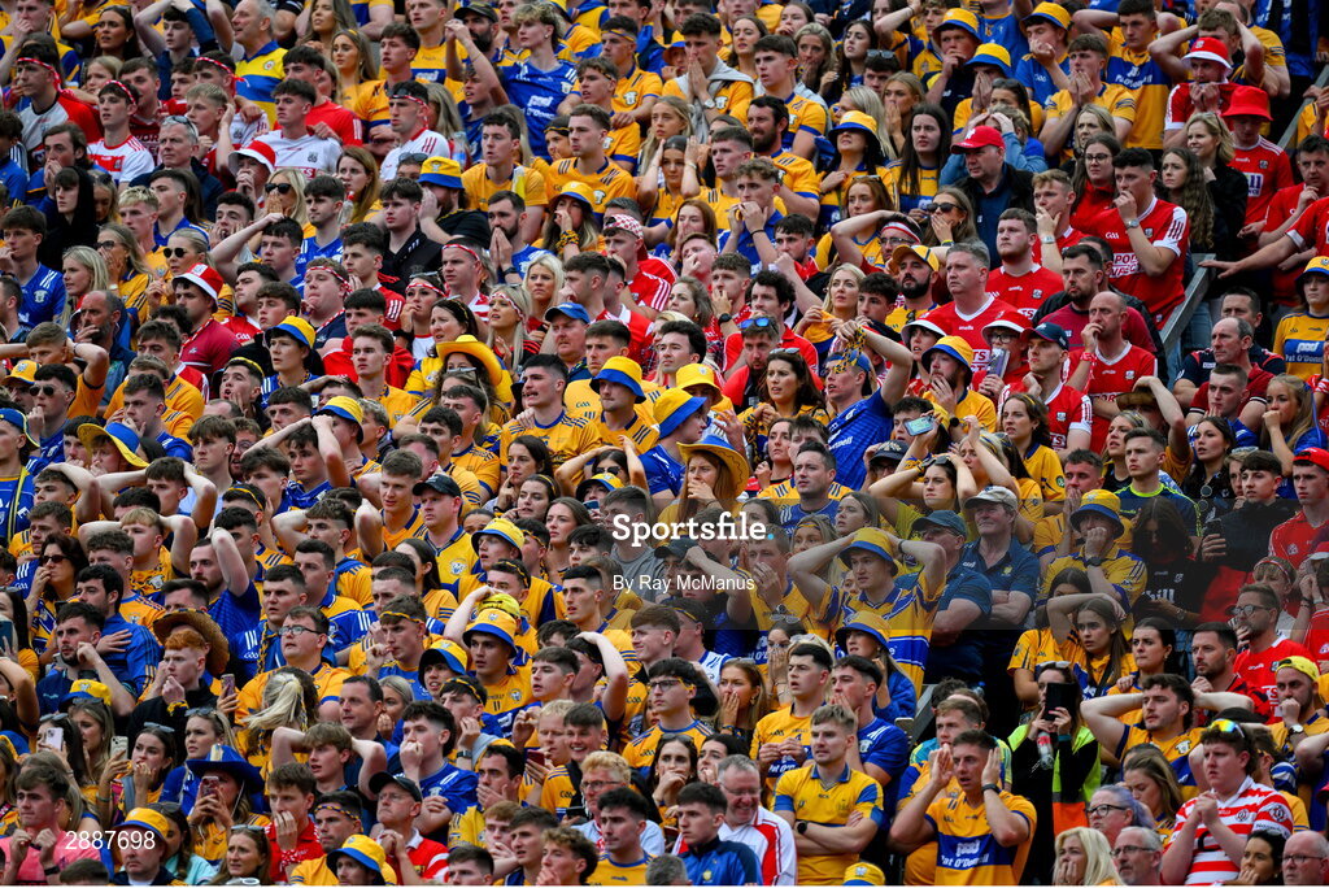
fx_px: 14774
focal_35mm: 400
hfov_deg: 5.2
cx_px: 664
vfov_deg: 3.4
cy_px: 444
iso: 800
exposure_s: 1/2500
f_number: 3.2
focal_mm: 400
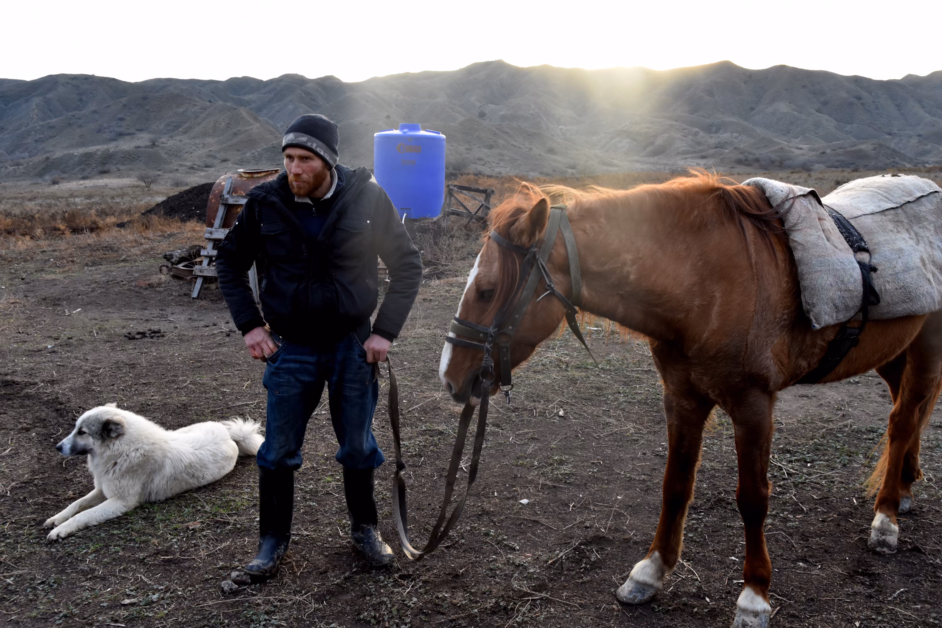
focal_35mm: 36
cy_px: 314
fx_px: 942
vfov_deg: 36.9
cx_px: 471
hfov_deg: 53.1
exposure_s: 1/80
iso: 800
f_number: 4.5
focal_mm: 24
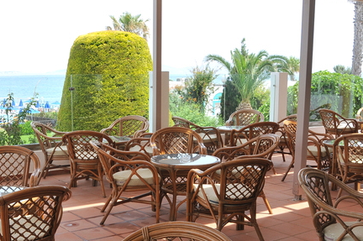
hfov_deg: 39.4
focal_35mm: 50
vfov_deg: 26.5
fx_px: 504
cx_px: 136
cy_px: 186
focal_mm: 18
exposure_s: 1/160
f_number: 7.1
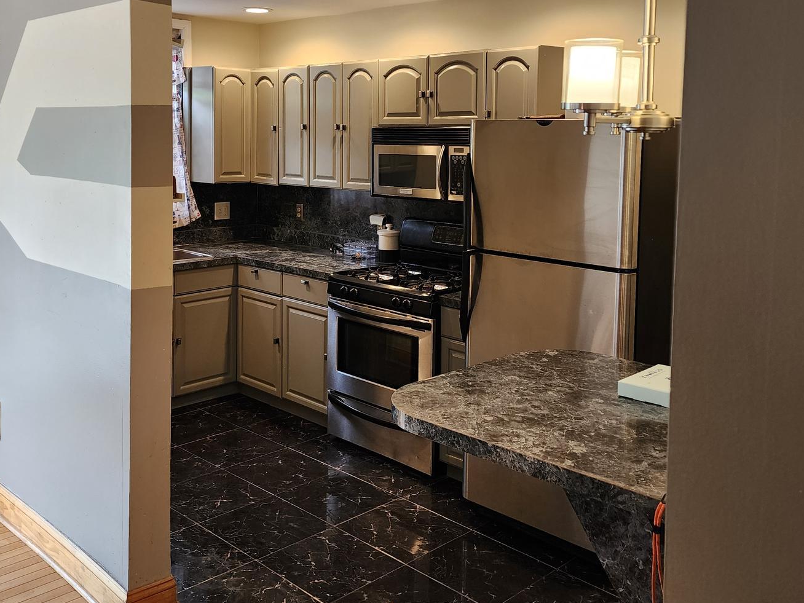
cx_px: 360
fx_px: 836
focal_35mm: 36
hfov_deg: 51.3
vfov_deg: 39.1
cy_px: 187
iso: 125
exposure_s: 1/120
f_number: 1.8
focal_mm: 6.4
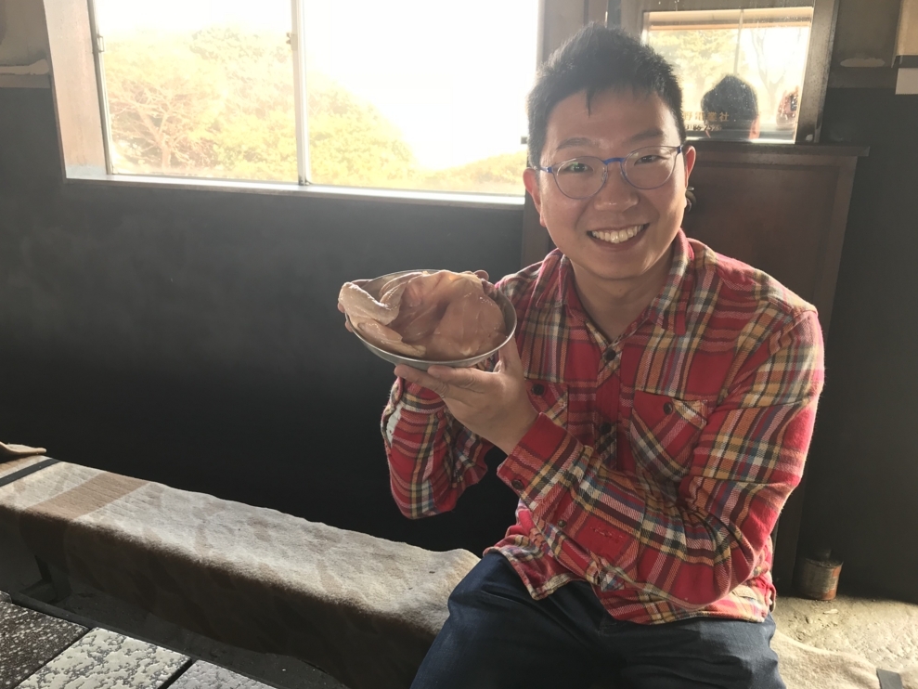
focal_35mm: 29
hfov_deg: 61.6
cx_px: 444
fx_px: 769
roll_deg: -0.6
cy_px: 340
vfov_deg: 48.2
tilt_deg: -16.3
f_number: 1.8
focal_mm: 3.99
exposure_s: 1/40
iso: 25
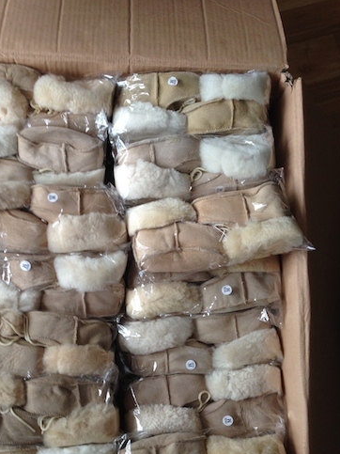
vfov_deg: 45.5
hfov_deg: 35.0
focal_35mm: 41
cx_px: 133
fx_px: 537
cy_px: 273
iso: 50
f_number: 2.4
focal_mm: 4.12
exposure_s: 1/60
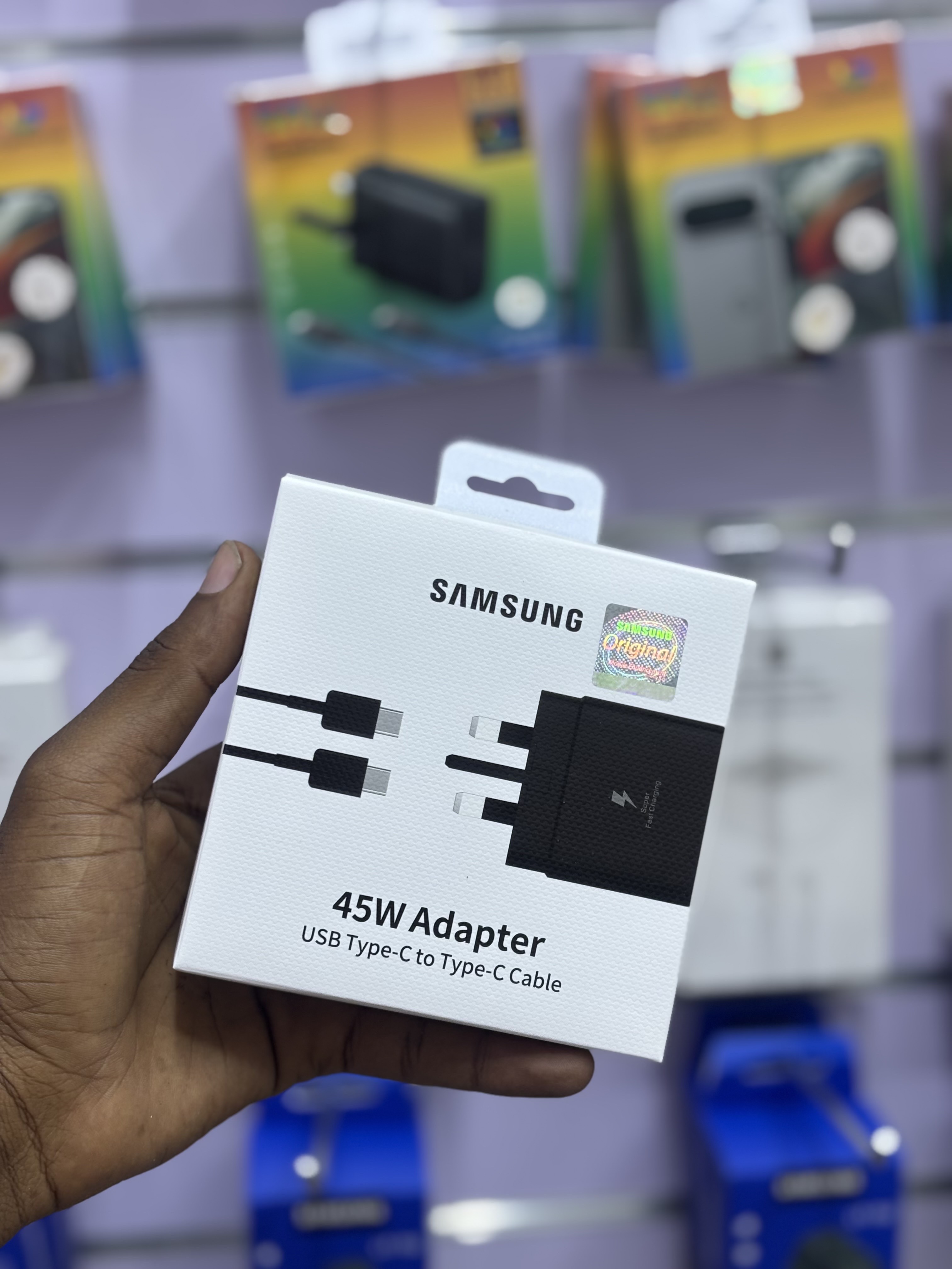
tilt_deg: -10.6
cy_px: 634
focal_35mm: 52
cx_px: 476
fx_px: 1907
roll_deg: +1.1
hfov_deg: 28.0
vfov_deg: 36.8
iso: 32
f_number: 1.6
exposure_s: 1/121
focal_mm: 5.96
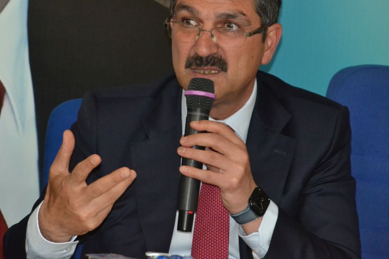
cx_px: 160
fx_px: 2259
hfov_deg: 9.8
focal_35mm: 209
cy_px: 109
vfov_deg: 6.6
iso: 3200
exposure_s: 1/60
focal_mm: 112
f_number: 5.6
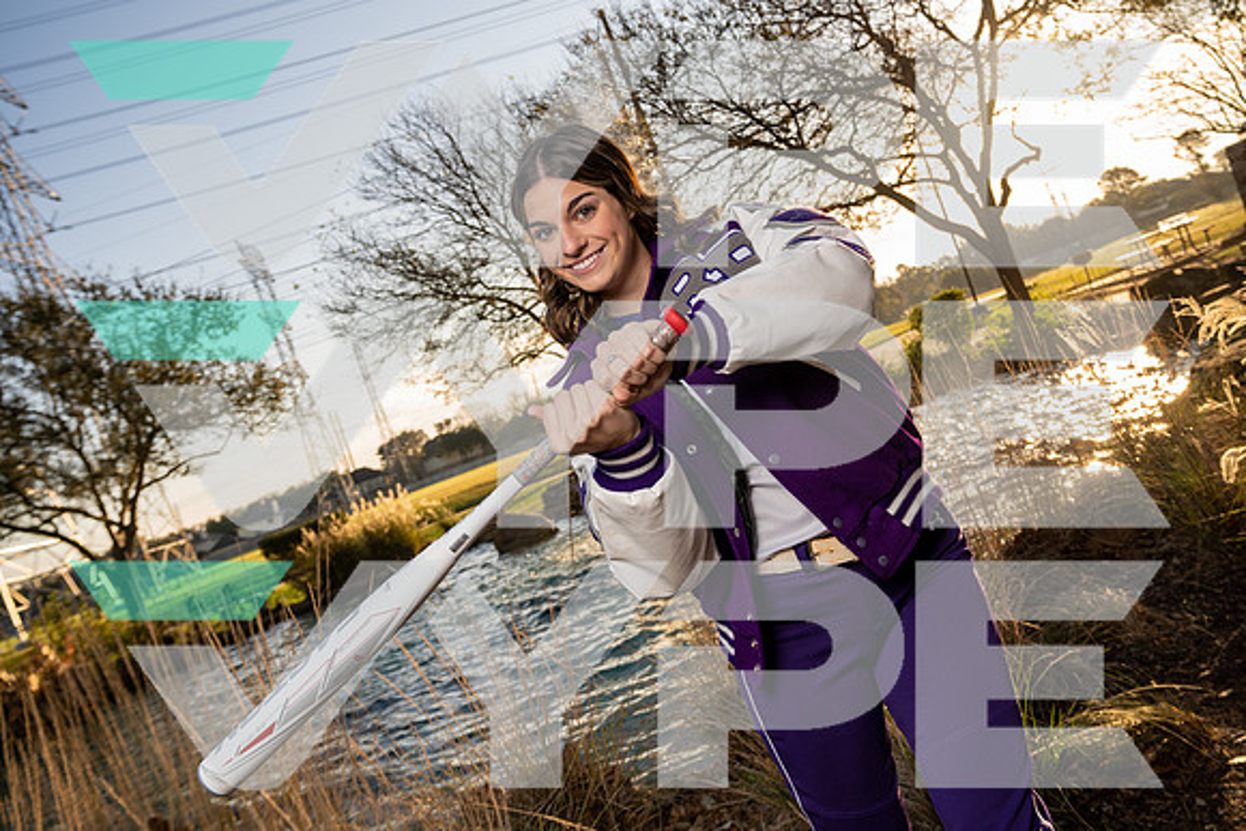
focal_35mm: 30
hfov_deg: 61.9
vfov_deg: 43.6
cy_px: 416
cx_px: 623
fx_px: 1039
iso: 160
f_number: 5.6
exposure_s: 1/250
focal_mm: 30
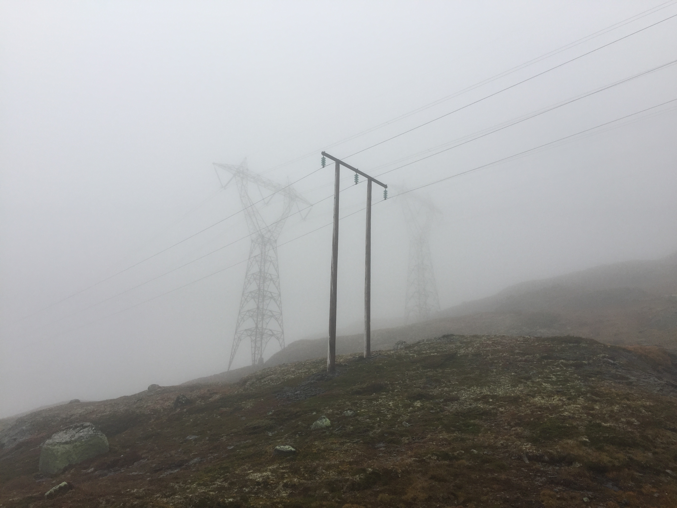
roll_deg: -1.9
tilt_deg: +20.7
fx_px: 567
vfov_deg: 48.2
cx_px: 338
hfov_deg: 61.7
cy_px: 254
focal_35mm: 29
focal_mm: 4.15
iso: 32
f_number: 2.2
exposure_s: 1/384
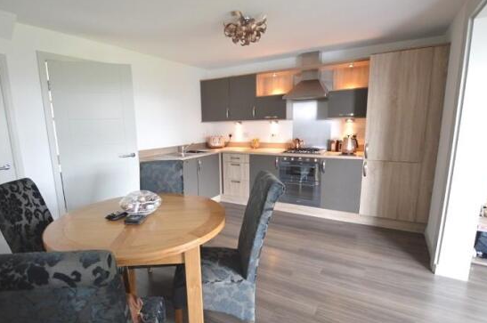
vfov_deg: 67.1
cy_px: 176
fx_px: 243
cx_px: 218
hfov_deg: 89.8
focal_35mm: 18
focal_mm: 10
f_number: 3.5
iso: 1250
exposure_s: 1/60
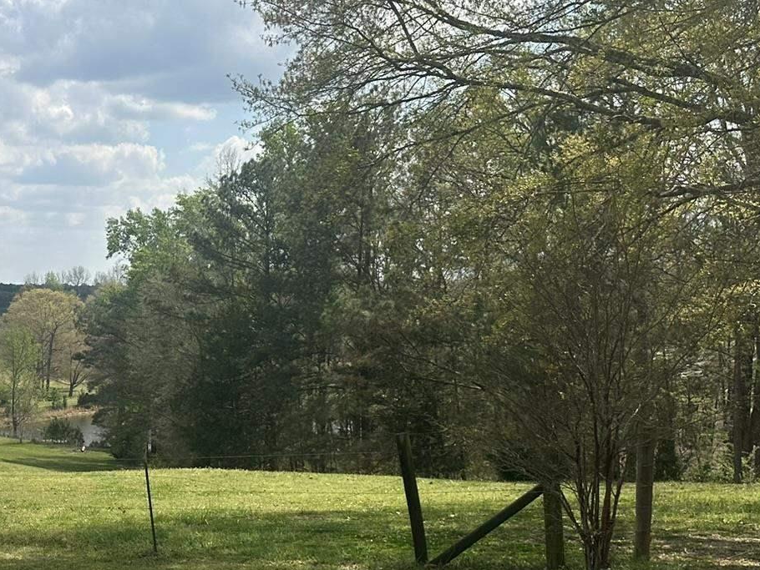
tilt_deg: -4.3
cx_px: 50
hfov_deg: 33.3
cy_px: 400
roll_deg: -0.5
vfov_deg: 26.8
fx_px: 1186
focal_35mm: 54
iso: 80
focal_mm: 6.86
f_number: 1.78
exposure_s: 1/5000
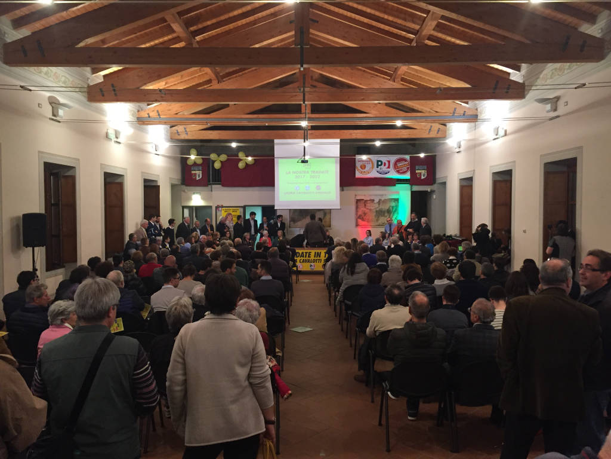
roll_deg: +0.1
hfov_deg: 61.7
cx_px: 306
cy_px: 230
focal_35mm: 29
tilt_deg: -2.2
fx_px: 512
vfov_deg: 48.2
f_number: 2.2
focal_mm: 4.15
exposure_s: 1/33
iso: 200
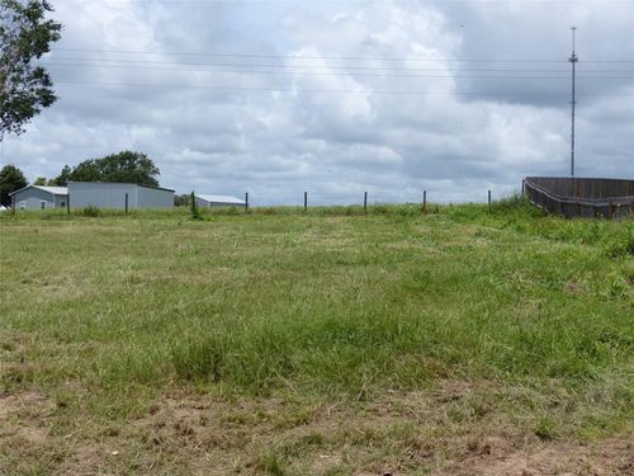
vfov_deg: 30.9
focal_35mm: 47
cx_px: 317
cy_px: 238
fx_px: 861
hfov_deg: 40.4
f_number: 4.5
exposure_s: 1/1600
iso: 100
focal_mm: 8.4
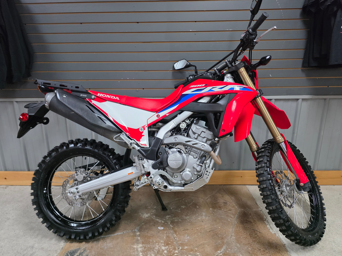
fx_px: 227
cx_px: 171
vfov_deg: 58.9
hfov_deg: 73.9
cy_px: 128
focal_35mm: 23
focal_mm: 6.3
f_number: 1.7
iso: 800
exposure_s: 1/120
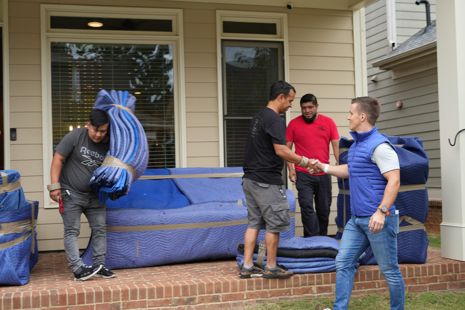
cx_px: 232
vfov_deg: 27.0
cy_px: 155
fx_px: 646
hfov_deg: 39.6
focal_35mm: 50
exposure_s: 1/125
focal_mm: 50
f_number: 3.5
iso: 100
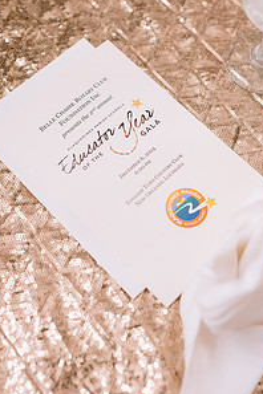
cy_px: 167
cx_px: 162
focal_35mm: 53
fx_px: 581
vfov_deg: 37.4
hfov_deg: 25.5
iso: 1600
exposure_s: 1/125
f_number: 2.8
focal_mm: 35
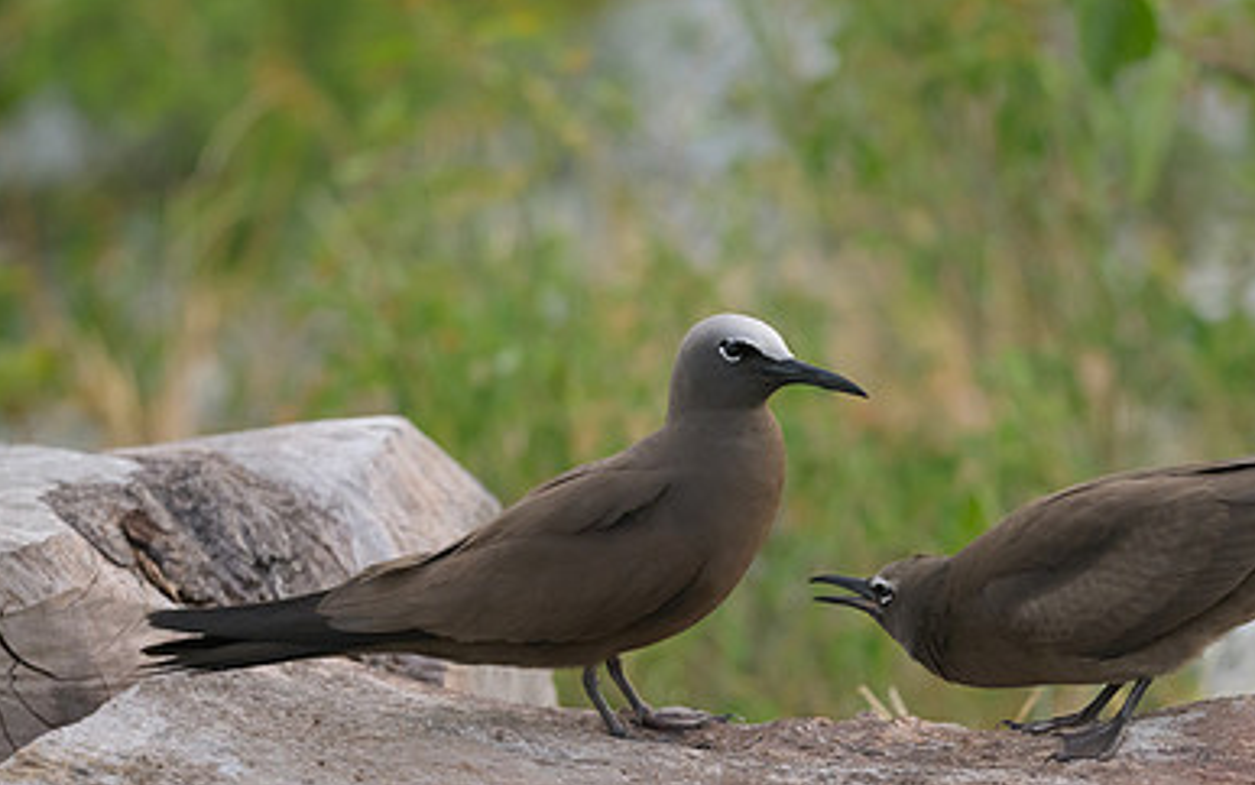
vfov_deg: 1.7
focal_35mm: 764
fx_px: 26135
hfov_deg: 2.8
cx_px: 795
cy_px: 618
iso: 3200
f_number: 5.6
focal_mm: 500
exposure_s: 1/250
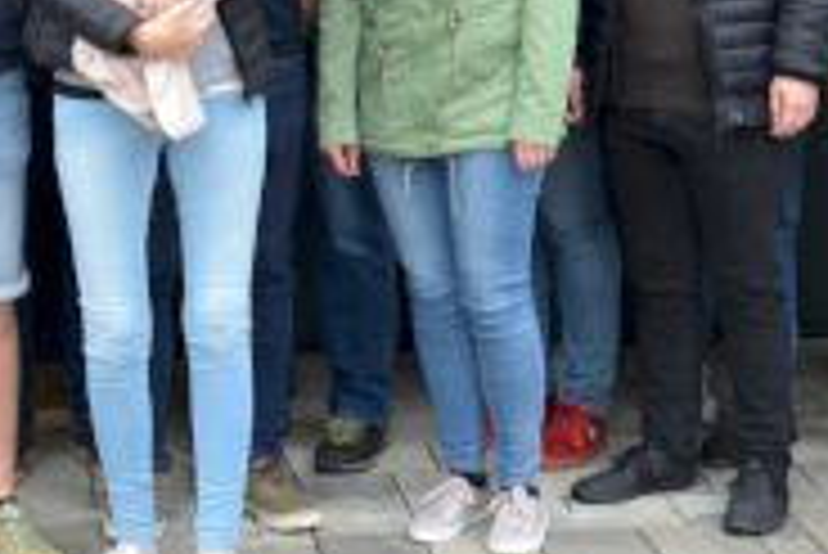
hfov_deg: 17.0
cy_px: -68
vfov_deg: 11.6
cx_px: -104
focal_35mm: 116
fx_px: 2670
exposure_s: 1/125
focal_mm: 22
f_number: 5.6
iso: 360
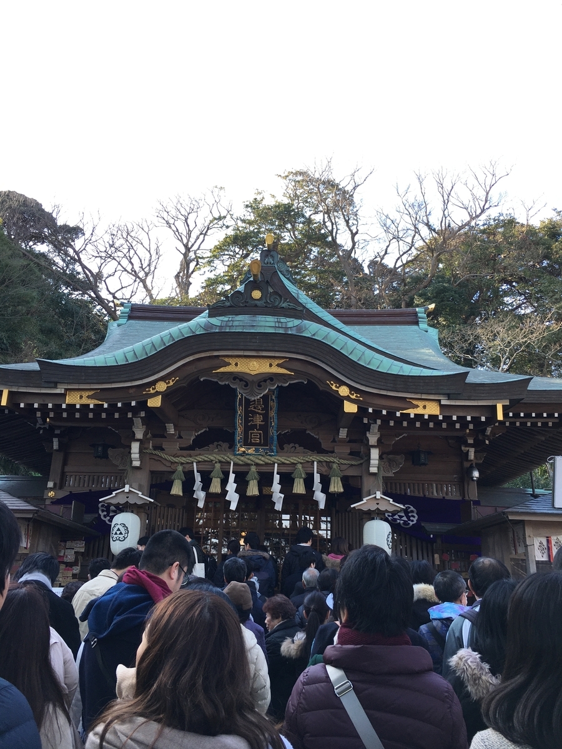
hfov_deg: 48.2
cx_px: 281
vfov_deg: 61.7
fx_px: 628
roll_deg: +0.3
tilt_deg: +18.3
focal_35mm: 29
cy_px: 374
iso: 25
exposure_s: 1/146
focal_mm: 4.15
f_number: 2.2
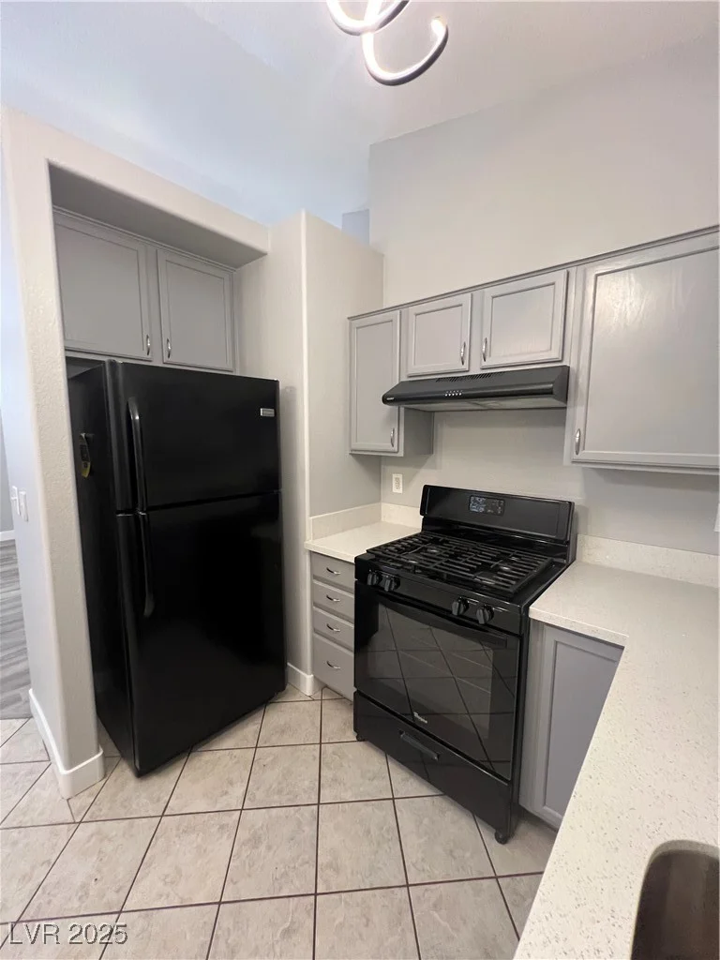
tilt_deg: -4.0
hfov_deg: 89.9
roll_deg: -0.7
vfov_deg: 106.2
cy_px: 480
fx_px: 361
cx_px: 360
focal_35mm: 13
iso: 500
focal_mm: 1.57
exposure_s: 1/60
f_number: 1.8
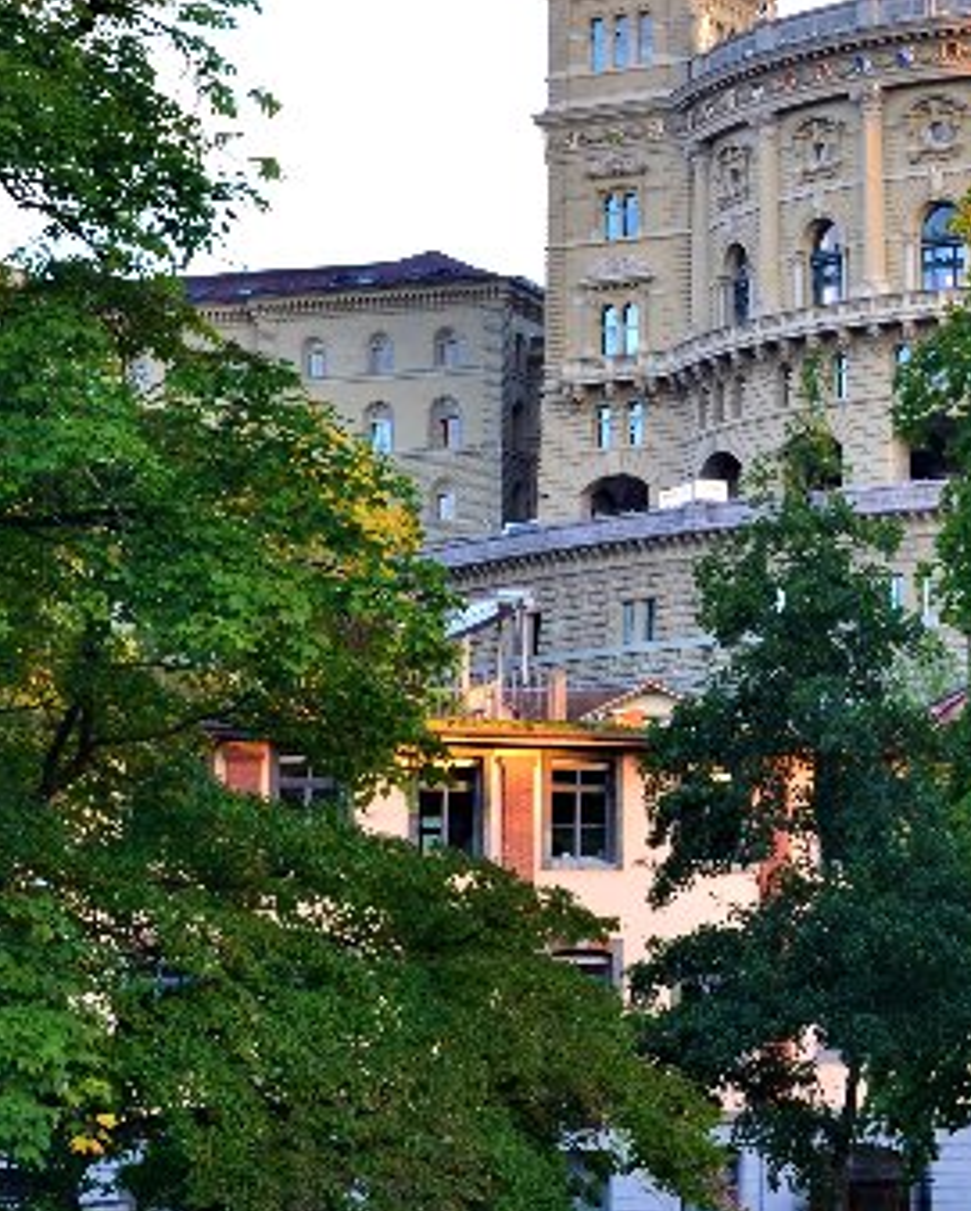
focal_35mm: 113
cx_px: 1139
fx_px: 4054
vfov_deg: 16.9
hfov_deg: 13.3
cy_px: 337
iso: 400
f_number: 6.3
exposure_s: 1/20
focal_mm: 34
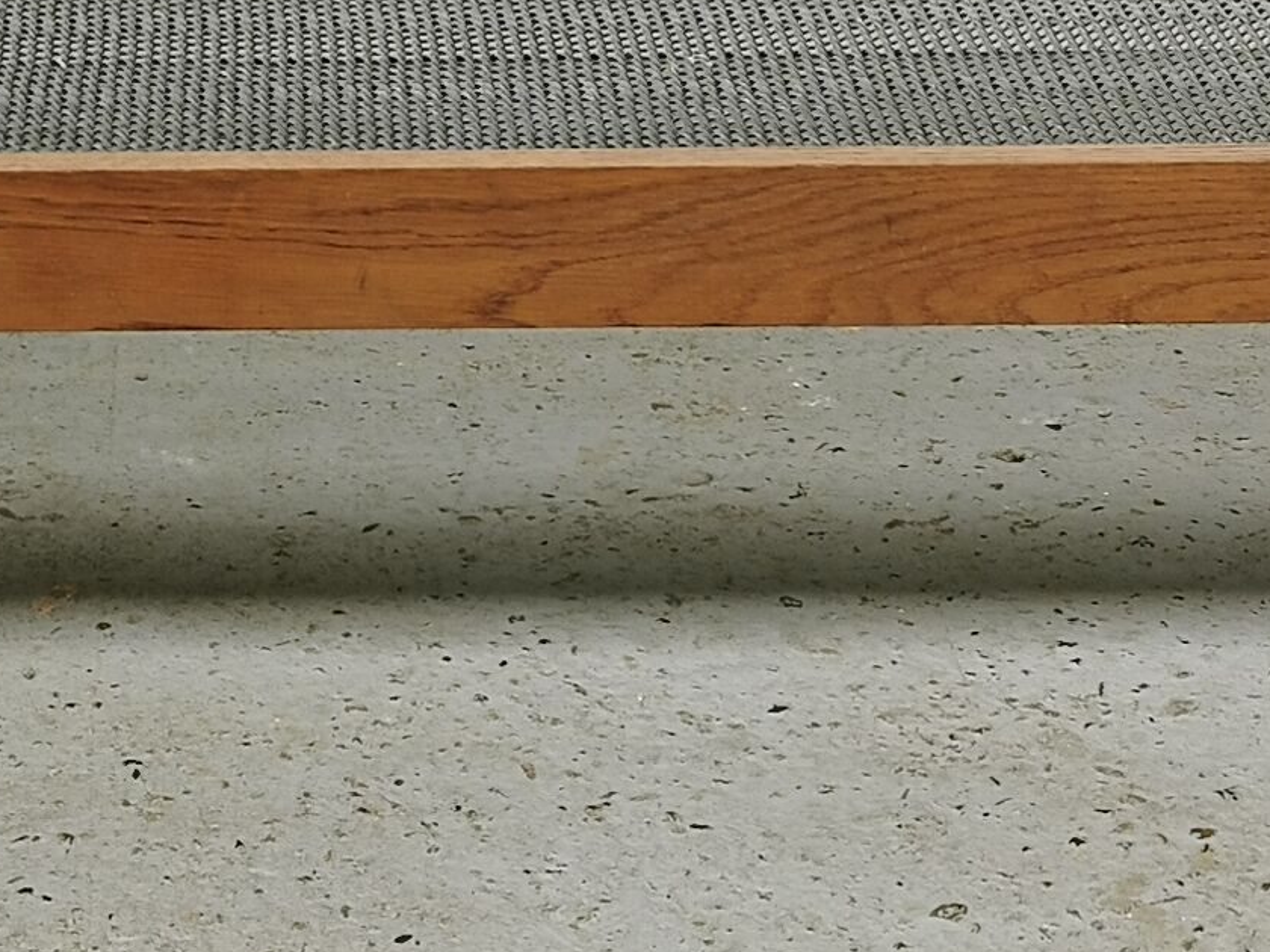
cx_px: 318
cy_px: -227
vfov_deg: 11.5
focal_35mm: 126
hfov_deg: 15.6
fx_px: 4623
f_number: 1.8
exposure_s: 1/100
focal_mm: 5.58
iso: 50
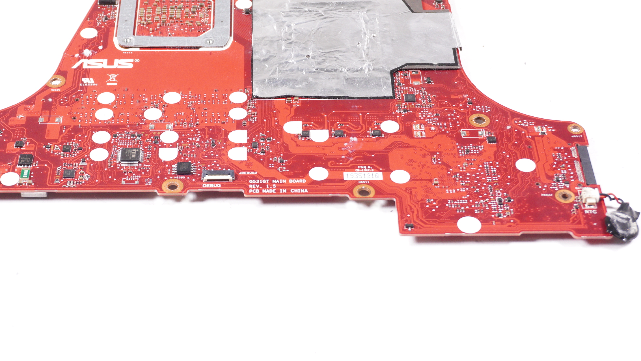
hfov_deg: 28.1
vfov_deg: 16.1
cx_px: 216
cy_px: 139
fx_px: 1275
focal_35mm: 75
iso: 1000
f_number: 6.3
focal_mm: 36
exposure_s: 1/200
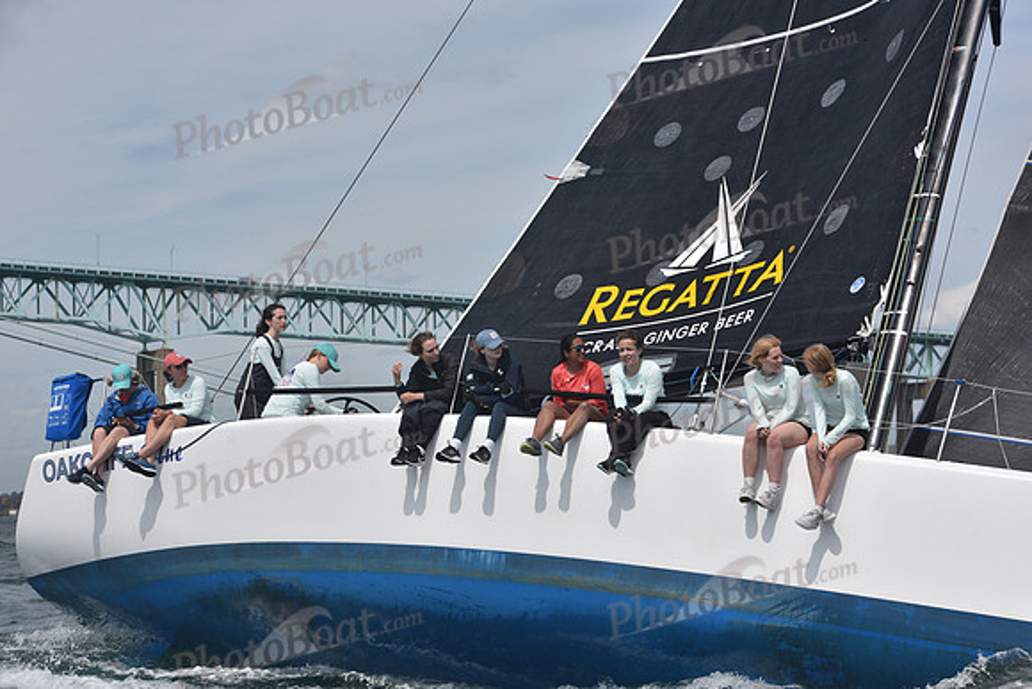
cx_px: 516
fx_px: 2724
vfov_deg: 14.4
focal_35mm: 95
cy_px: 344
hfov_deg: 21.5
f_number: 8
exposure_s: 1/800
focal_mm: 95
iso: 320
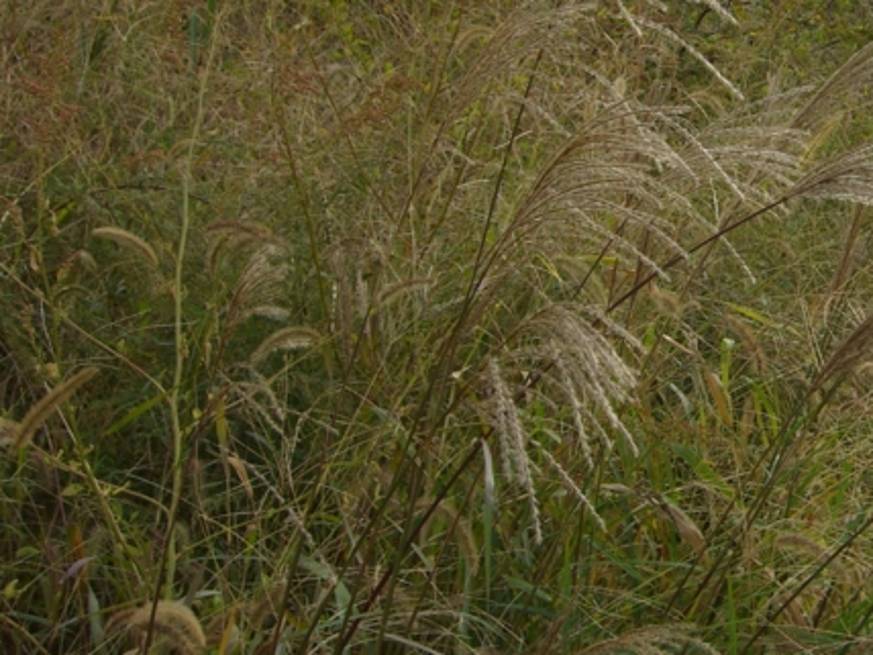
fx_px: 1791
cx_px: 810
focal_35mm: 71
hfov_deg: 26.4
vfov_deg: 20.5
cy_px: 157
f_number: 8
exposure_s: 1/160
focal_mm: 7.9
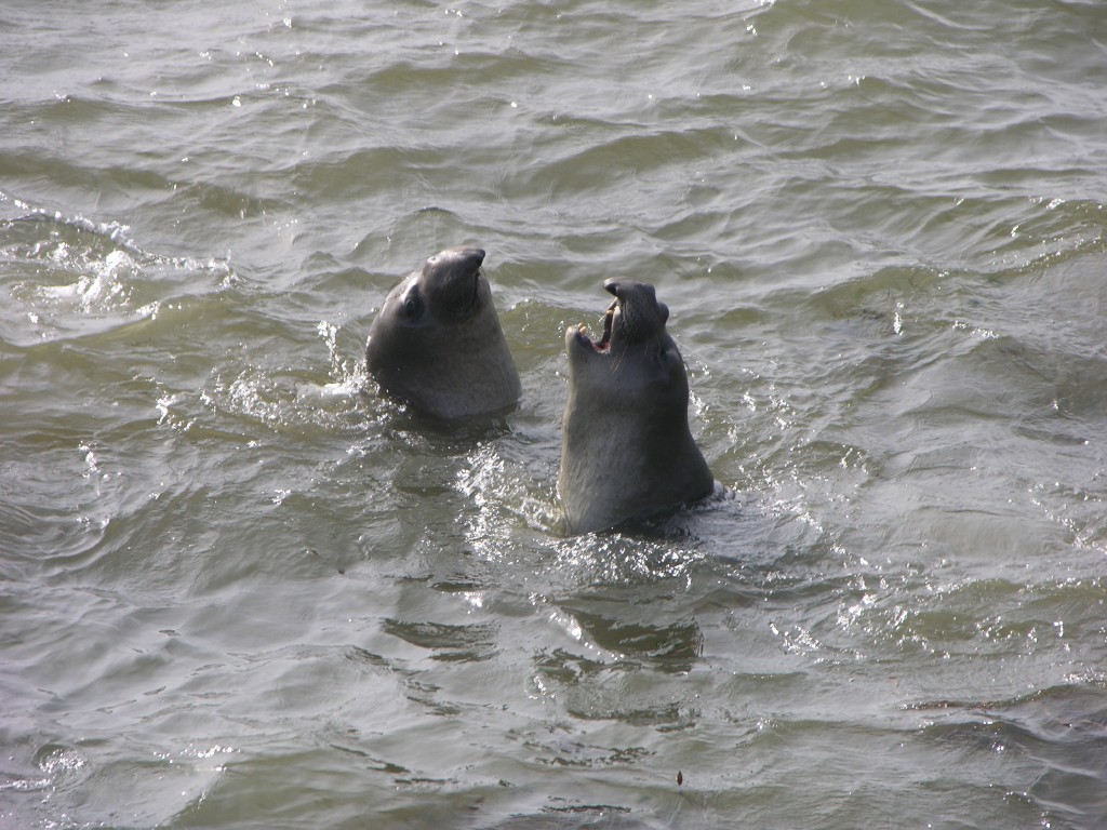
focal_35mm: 280
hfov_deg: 7.1
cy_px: 415
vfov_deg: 5.3
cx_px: 554
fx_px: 8954
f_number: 4.7
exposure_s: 1/192
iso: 50
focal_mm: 71.2
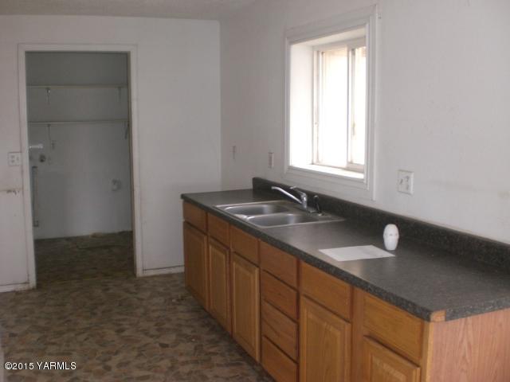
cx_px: 255
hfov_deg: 49.0
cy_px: 191
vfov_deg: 37.7
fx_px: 560
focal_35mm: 38
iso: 200
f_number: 3.1
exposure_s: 1/100
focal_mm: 6.3
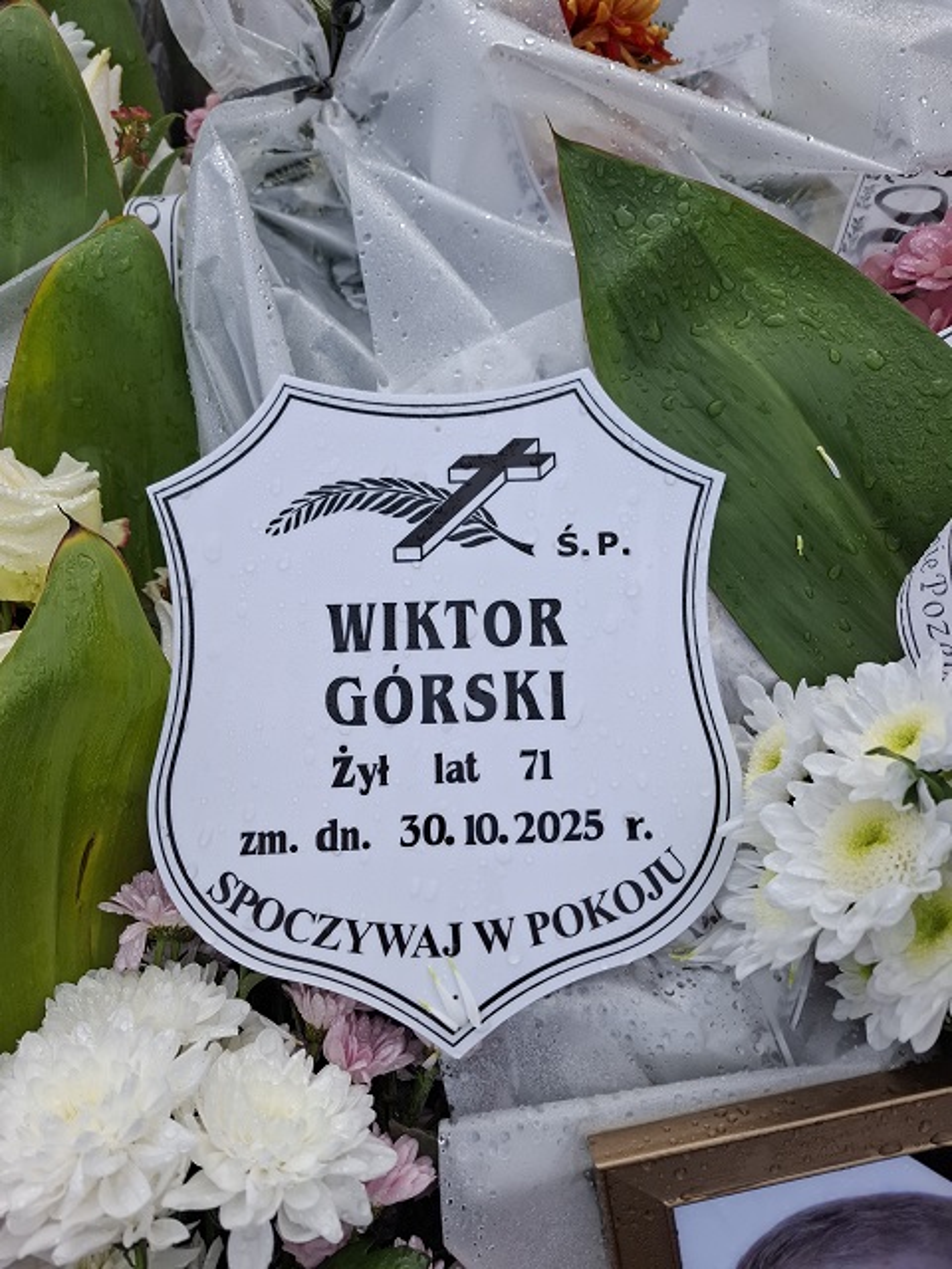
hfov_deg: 58.9
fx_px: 843
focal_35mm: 23
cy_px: 634
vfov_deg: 73.9
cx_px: 476
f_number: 1.8
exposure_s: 1/715
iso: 50
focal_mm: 5.54
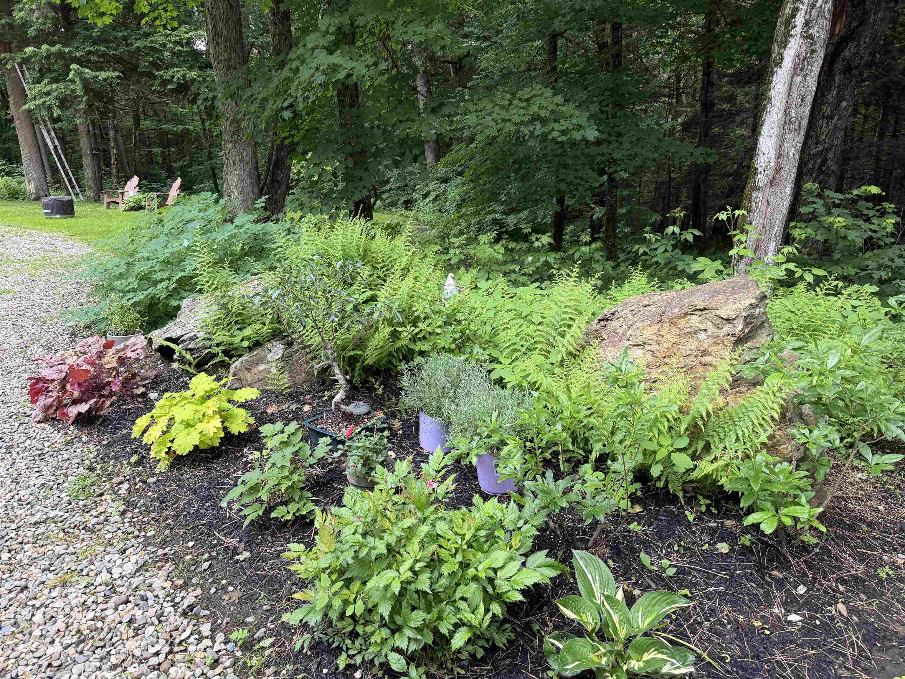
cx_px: 452
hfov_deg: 71.6
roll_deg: +4.3
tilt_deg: -18.1
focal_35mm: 24
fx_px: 627
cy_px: 340
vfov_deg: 56.8
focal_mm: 6.76
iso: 200
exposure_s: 1/102
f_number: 1.78
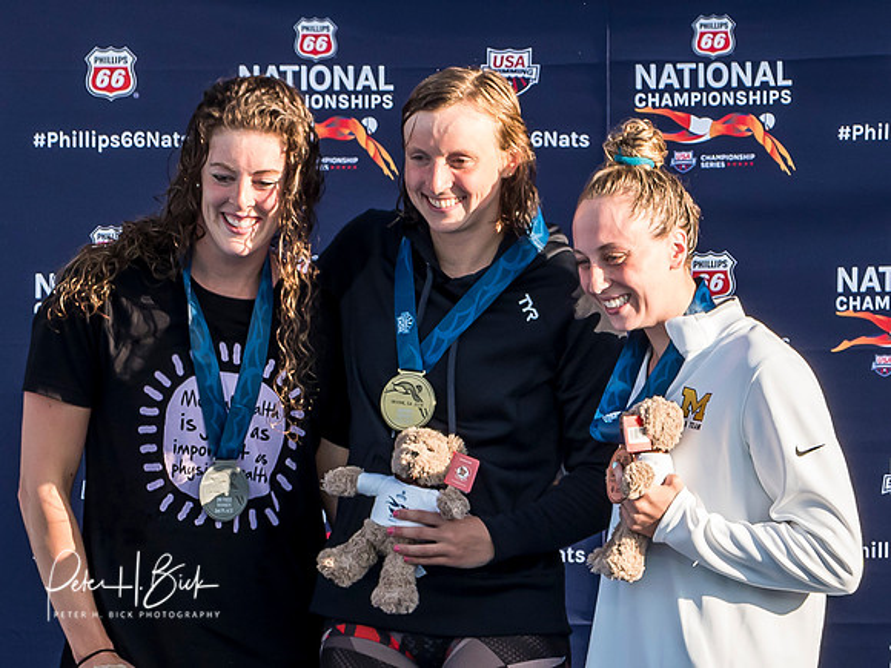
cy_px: 100
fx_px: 26011
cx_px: 414
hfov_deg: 2.0
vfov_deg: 1.5
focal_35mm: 1011
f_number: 6.3
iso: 400
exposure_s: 1/400
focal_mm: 200
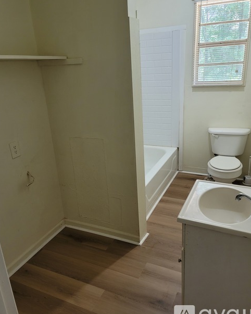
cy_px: 152
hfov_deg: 53.2
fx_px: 251
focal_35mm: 27
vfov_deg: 64.1
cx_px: 128
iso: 200
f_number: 1.8
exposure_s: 1/60
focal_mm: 7
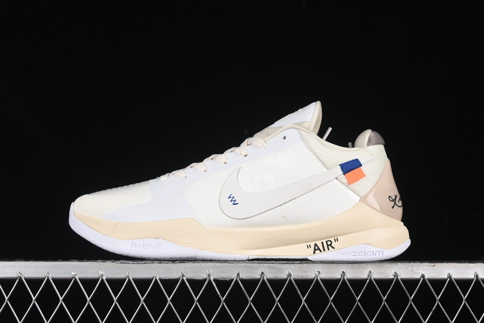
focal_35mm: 75
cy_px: 162
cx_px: 242
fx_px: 1008
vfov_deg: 18.2
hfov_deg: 27.0
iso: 160
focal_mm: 50
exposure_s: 1/100
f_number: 8
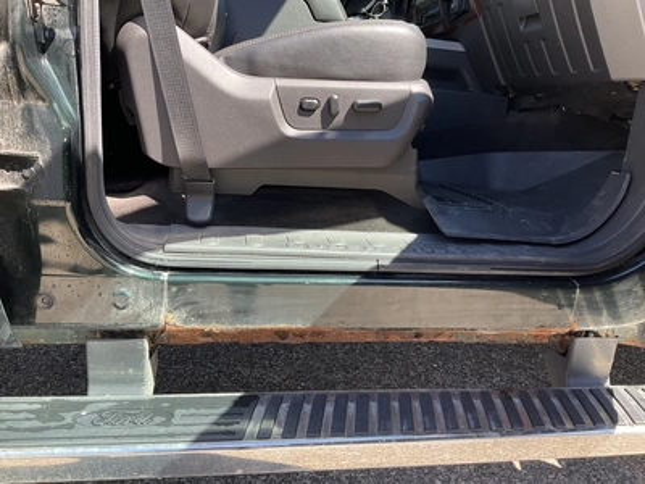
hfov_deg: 61.7
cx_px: 322
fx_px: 540
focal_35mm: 29
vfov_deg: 48.2
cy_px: 242
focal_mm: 3
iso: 25
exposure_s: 1/150
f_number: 1.8
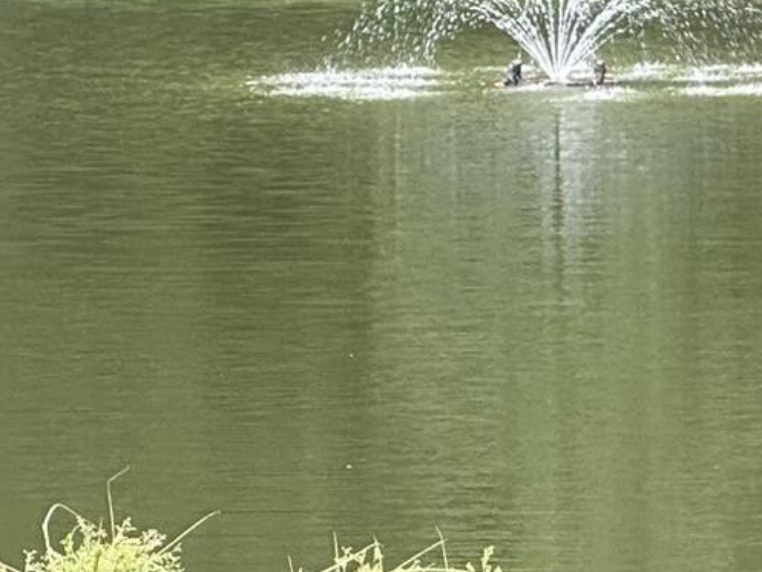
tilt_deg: -3.8
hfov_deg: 4.0
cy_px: 189
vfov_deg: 3.0
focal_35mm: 494
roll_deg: +0.2
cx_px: 451
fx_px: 10877
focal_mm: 15.66
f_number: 2.8
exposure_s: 1/112
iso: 64
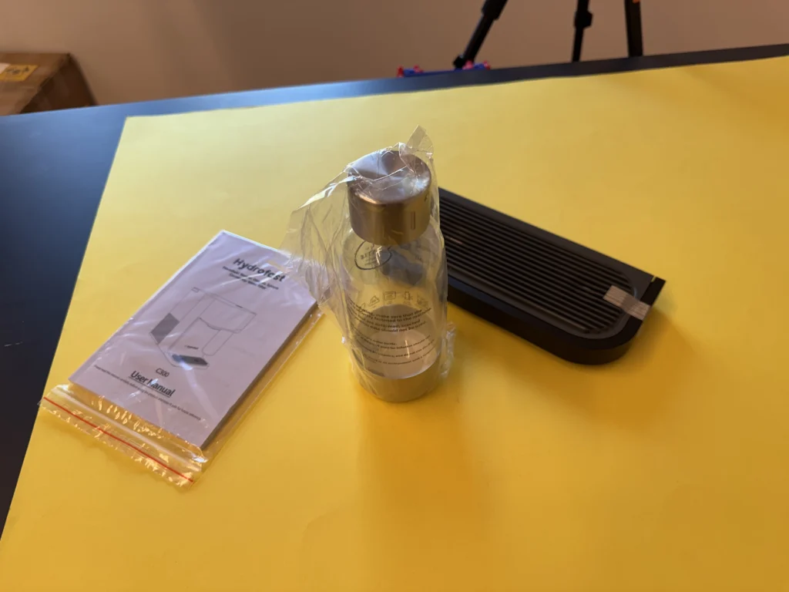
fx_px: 547
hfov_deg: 71.6
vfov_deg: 56.8
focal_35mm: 24
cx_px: 394
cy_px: 296
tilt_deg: -48.3
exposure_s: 1/100
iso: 160
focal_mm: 6.76
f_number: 1.78
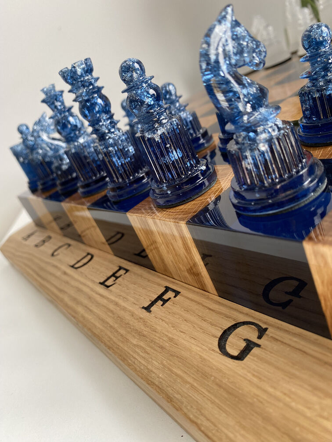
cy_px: 221
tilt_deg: -22.1
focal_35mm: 25
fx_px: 320
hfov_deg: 54.9
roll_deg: +26.0
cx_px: 166
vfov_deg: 69.4
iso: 125
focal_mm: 4.25
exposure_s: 1/121
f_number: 1.8
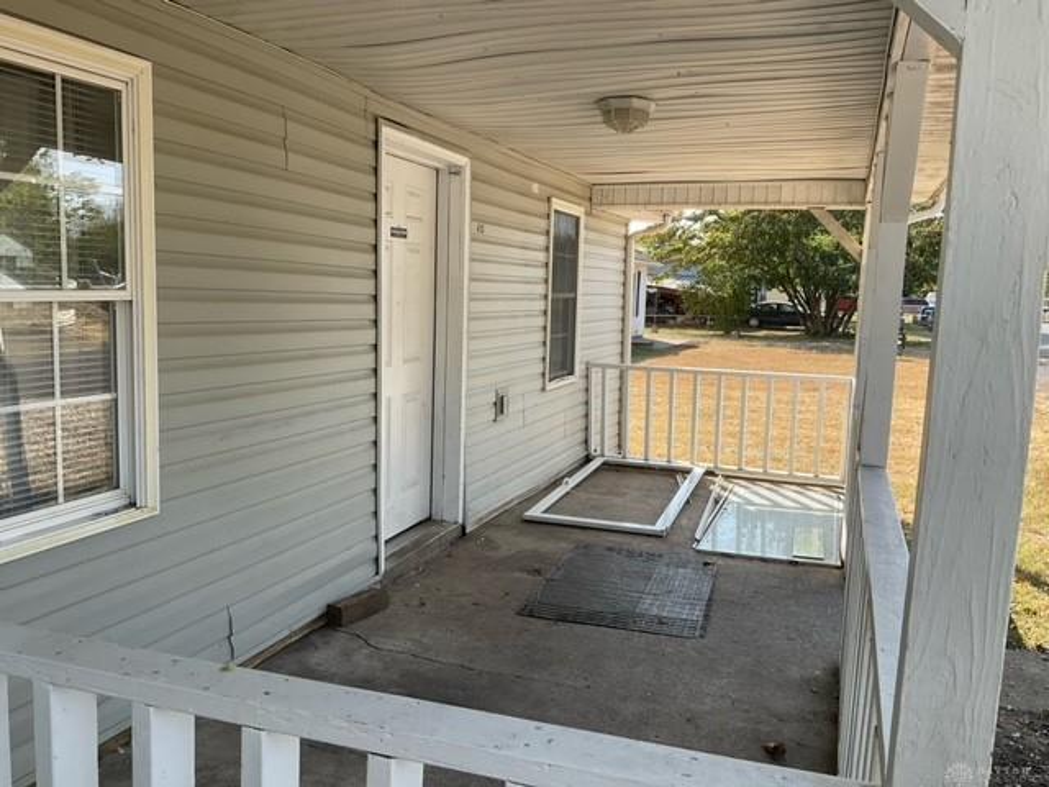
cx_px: 524
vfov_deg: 48.2
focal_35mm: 29
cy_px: 394
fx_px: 879
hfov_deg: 61.7
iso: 16
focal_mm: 3
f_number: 1.8
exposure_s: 1/400
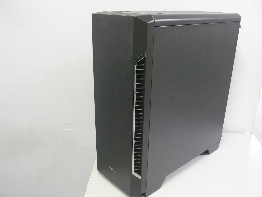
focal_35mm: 31
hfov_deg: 58.4
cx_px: 131
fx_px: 235
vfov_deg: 45.4
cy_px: 98
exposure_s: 1/5
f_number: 2.8
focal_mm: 8.1
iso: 200
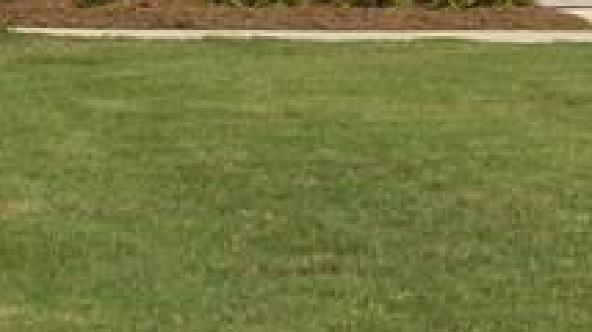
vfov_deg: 6.0
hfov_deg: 10.9
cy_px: -343
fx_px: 3106
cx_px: 156
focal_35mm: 198
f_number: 5.6
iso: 80
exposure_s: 1/500
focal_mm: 6.3
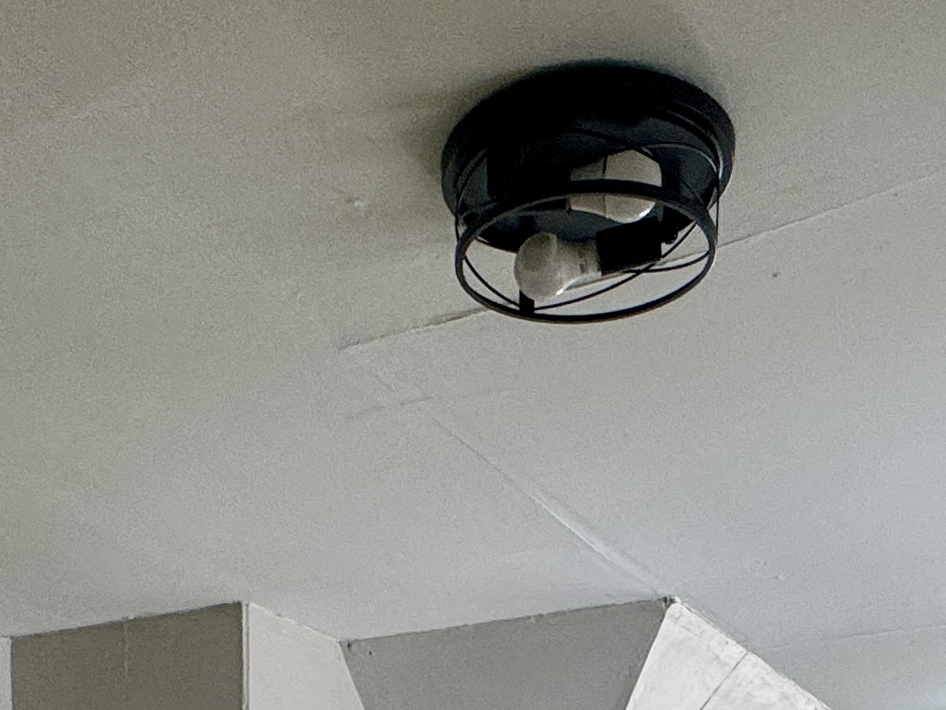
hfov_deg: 34.7
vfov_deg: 21.0
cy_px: 1155
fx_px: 1503
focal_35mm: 55
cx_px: 356
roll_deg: +0.9
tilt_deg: -4.6
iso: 125
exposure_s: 1/120
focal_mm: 2.22
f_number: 2.2
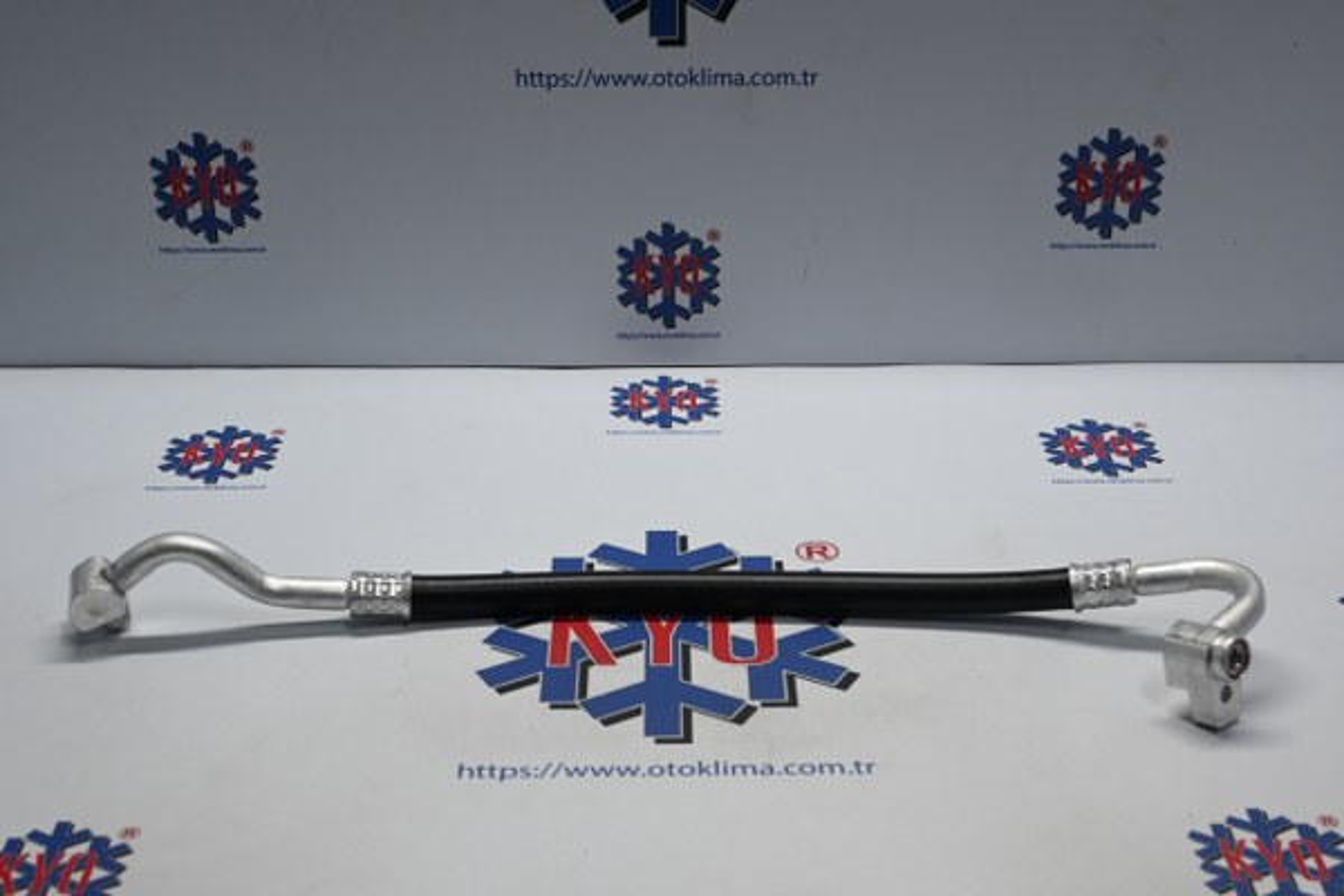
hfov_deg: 37.9
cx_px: 672
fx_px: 1960
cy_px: 448
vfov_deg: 25.8
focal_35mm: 52
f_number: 5.3
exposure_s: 1/60
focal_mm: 35
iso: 450
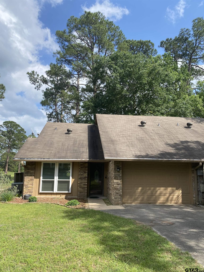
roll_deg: -1.4
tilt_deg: +11.4
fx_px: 204
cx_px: 102
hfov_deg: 53.1
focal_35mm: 26
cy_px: 136
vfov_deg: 67.3
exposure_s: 1/1678
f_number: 1.8
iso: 32
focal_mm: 4.25
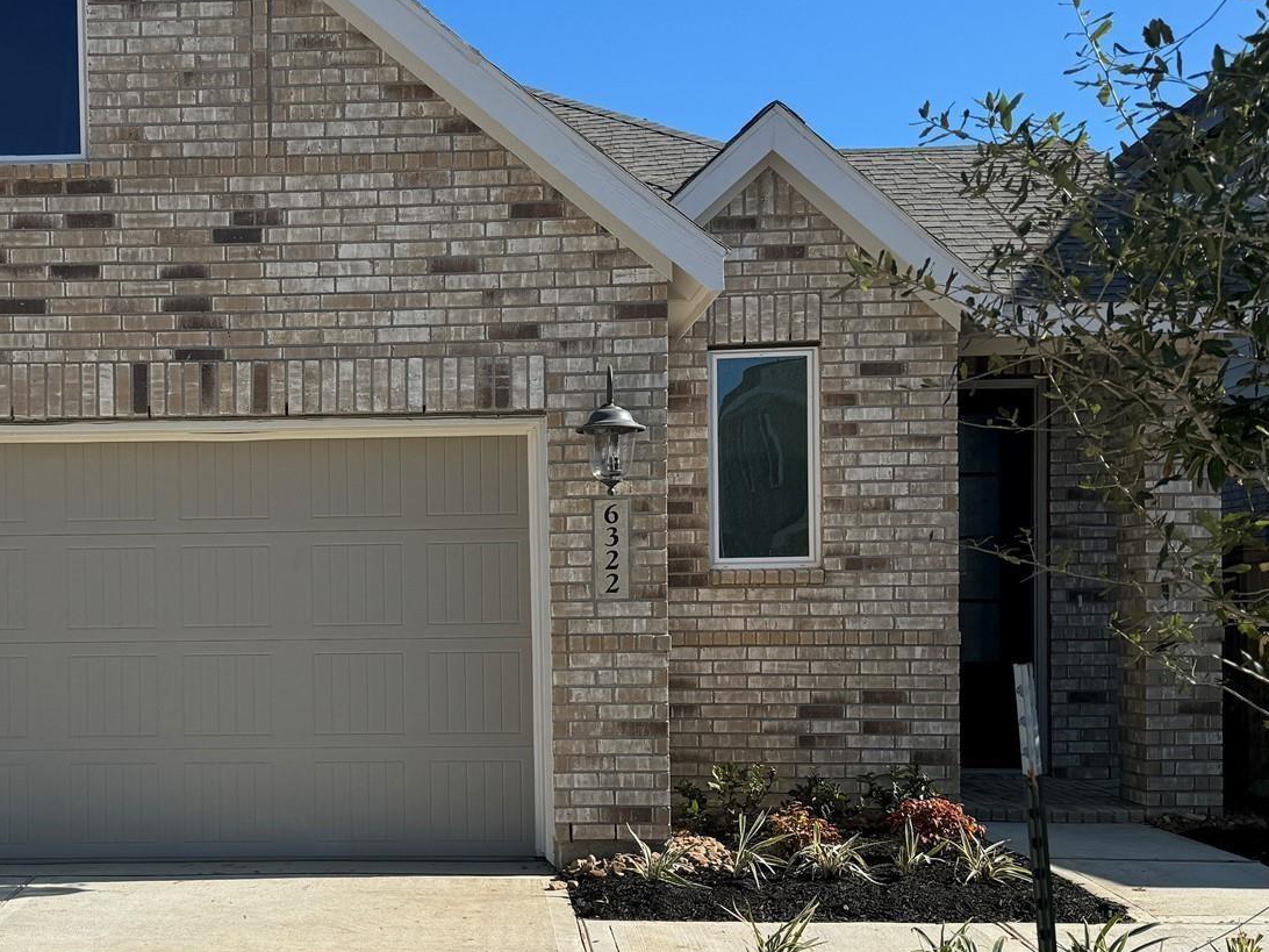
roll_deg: +0.1
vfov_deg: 32.0
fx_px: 1650
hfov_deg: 41.1
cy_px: 610
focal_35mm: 45
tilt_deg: +0.1
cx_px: 351
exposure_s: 1/4950
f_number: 1.78
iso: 80
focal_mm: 6.76
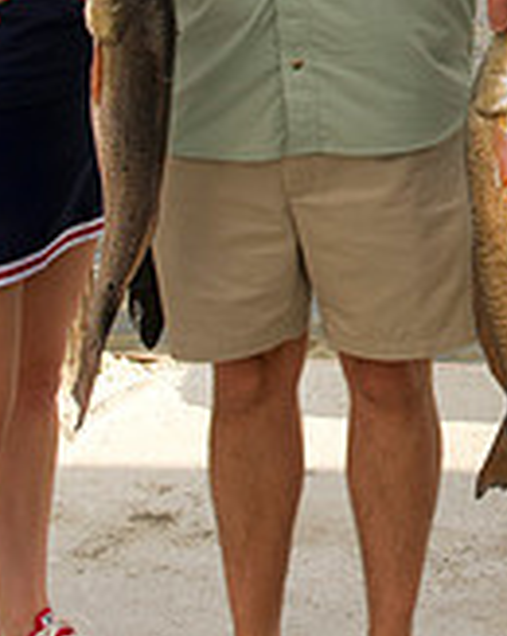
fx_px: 1823
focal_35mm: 97
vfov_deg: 18.8
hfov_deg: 15.2
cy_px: -105
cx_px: 632
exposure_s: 1/125
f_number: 16
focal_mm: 29
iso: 400
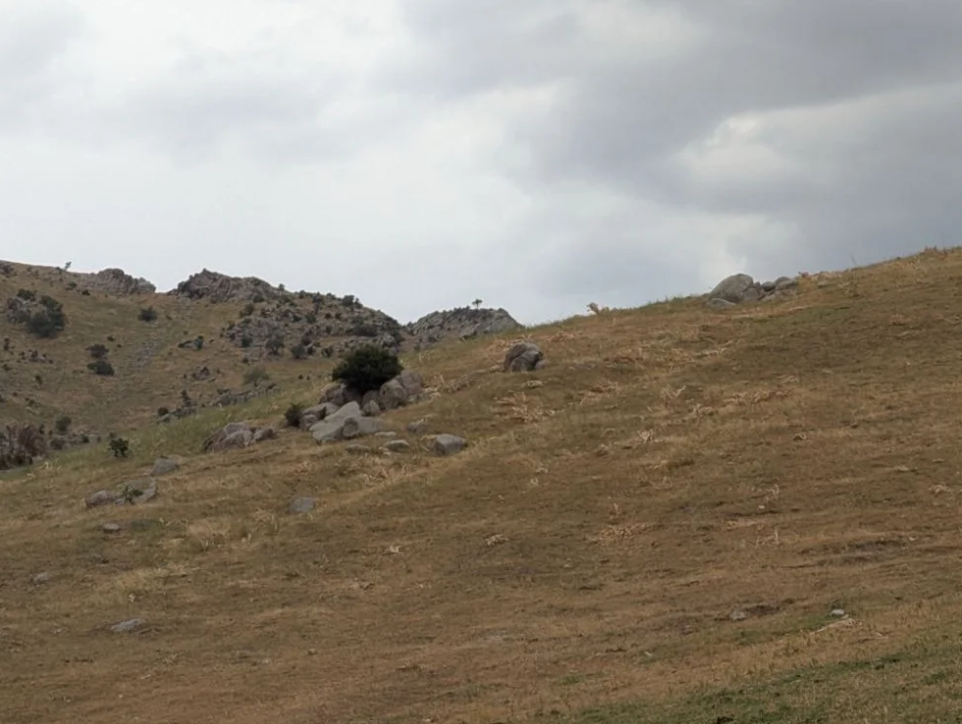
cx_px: 811
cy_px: -1
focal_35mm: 98
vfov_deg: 14.9
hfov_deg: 19.7
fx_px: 2727
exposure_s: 1/1027
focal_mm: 6.81
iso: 46
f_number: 1.85
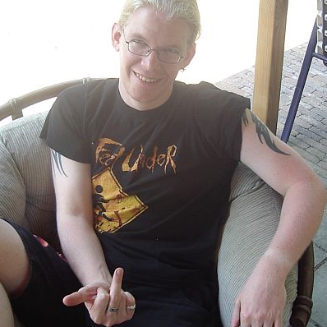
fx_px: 577
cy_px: 170
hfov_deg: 31.6
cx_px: 187
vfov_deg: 31.6
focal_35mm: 54
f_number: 2.6
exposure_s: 1/100
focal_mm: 5.8
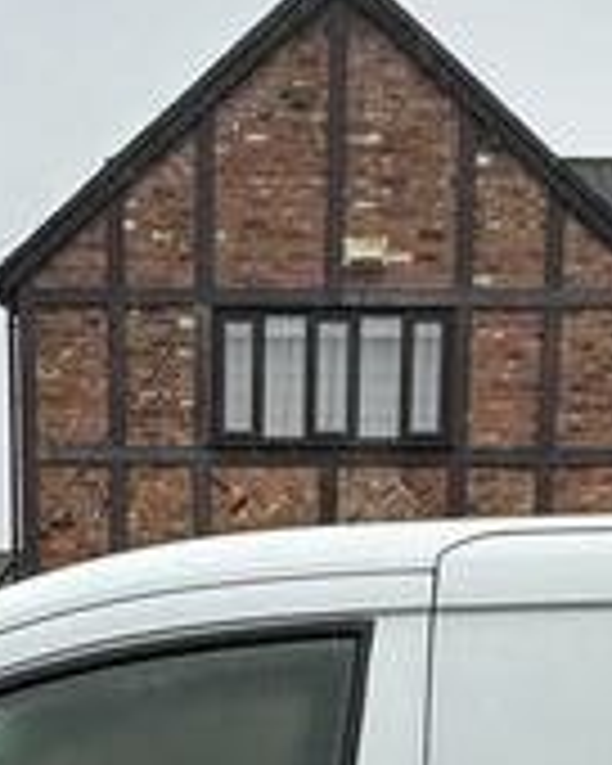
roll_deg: -0.8
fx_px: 1630
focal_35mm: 72
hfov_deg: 21.2
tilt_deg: -11.3
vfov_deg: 22.5
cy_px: 1094
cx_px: 256
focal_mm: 2.22
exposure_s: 1/196
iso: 40
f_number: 2.2
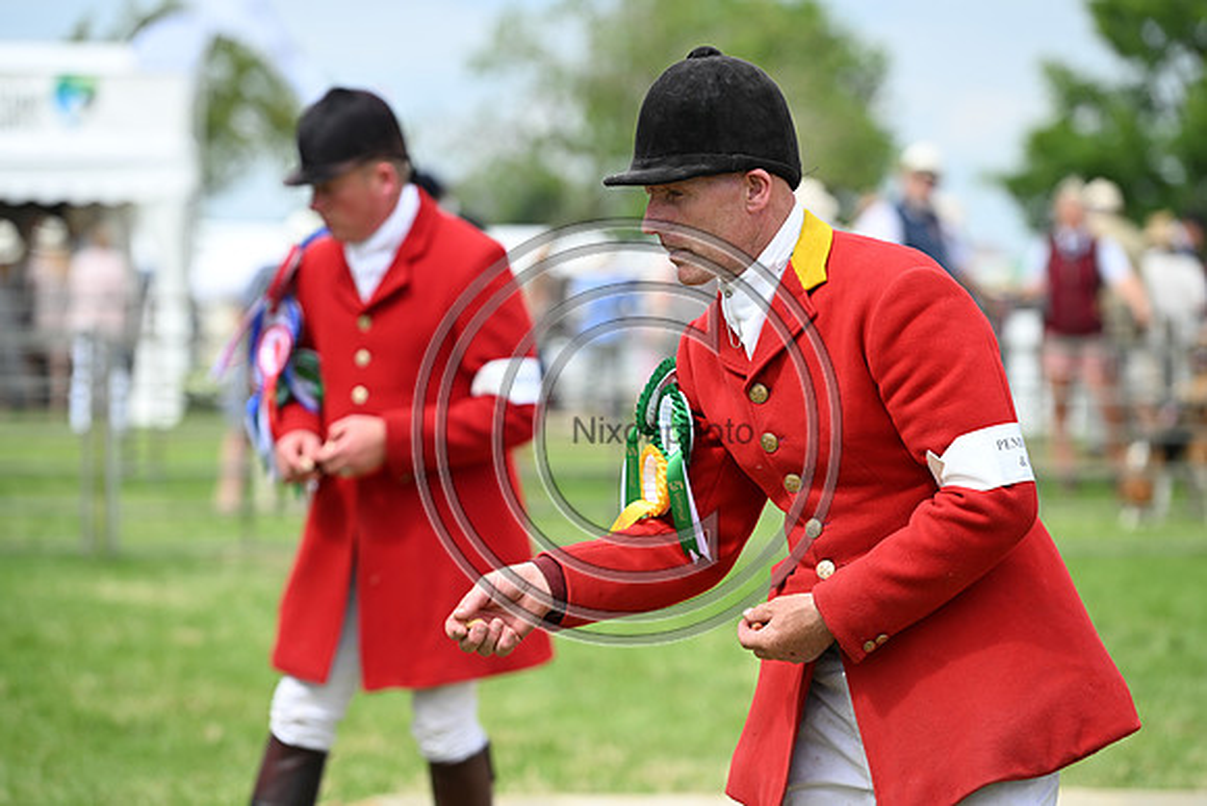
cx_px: 604
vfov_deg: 8.3
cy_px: 403
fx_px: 5533
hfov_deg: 12.4
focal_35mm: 165
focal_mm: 165
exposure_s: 1/1000
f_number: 4
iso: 180
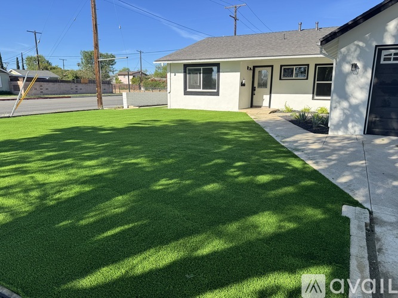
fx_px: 276
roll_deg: -0.9
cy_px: 149
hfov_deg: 71.6
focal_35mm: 24
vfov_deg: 56.8
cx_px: 199
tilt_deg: -12.3
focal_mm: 6.76
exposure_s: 1/2041
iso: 80
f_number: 1.78
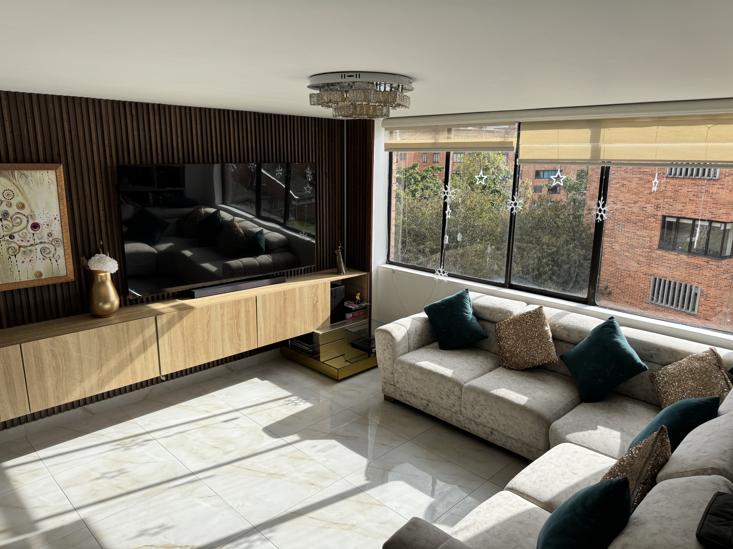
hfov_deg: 71.6
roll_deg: -1.0
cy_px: 274
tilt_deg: -12.8
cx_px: 366
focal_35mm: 24
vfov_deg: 56.8
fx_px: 508
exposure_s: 1/1395
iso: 80
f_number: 1.78
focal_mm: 6.76
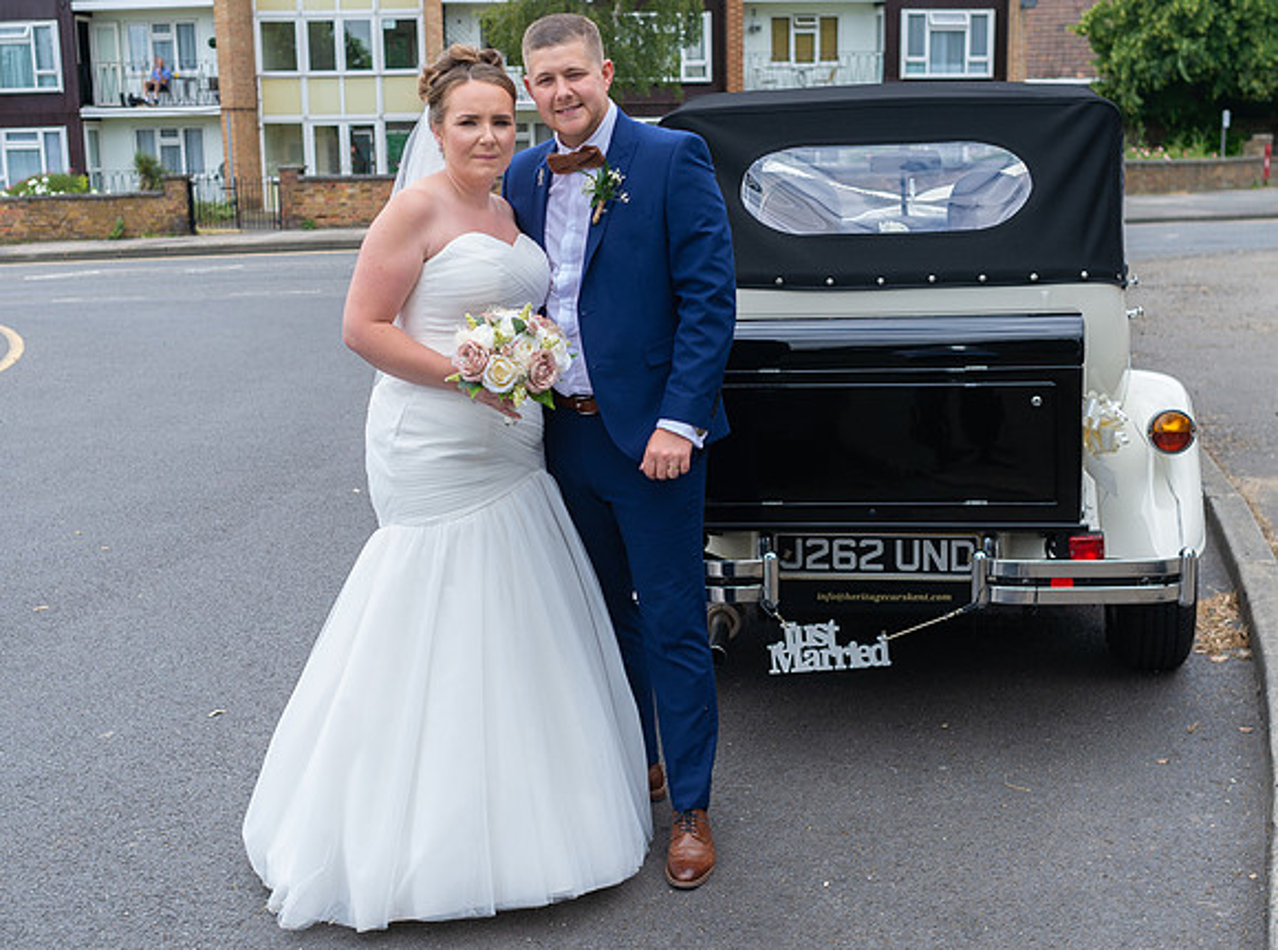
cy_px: 476
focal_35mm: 48
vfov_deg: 29.9
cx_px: 652
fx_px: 1780
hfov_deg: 39.5
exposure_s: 1/500
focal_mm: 35
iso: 100
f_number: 3.5
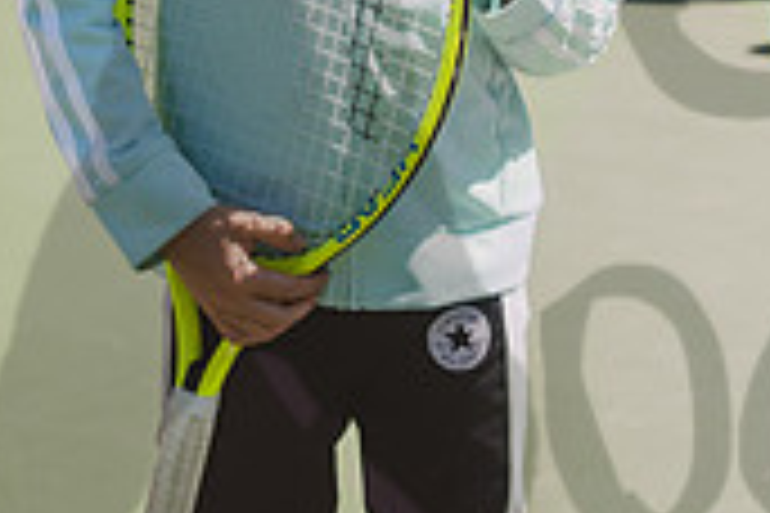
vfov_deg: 10.4
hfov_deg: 15.2
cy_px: -123
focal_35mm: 129
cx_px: 961
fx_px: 2759
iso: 200
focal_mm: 35
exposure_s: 1/1600
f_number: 4
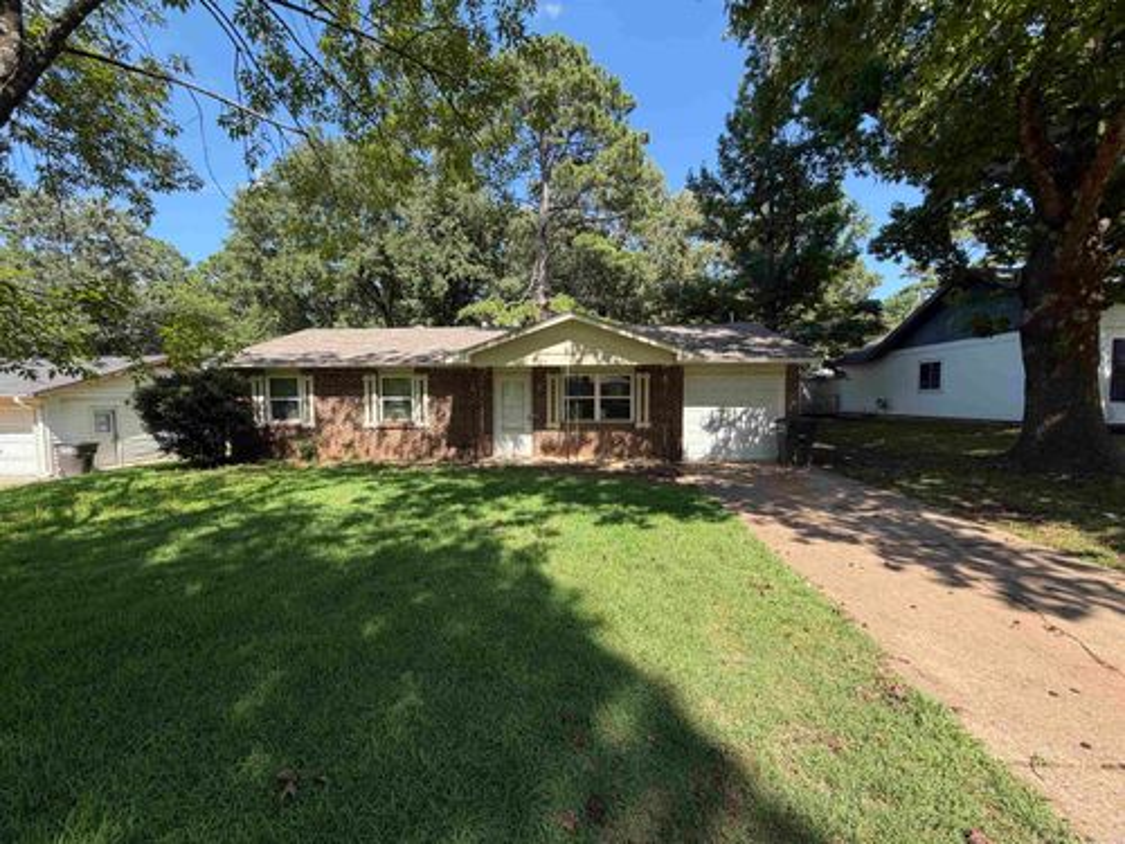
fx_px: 455
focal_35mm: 14
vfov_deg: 85.7
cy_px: 422
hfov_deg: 102.1
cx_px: 562
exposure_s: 1/502
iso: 50
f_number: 2.2
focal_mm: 2.22
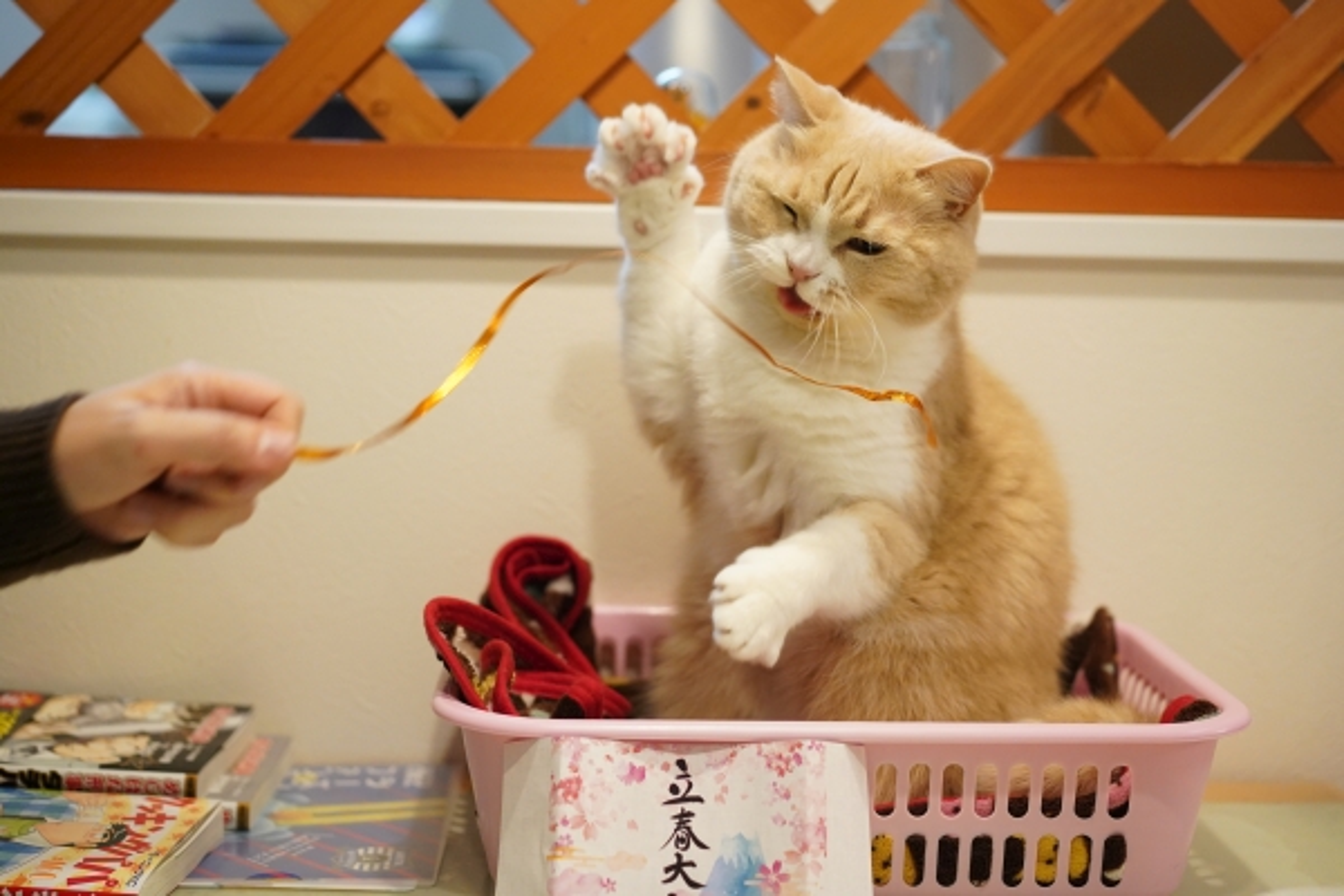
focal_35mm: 55
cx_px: 672
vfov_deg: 24.6
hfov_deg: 36.2
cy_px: 448
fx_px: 2053
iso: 4000
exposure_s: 1/400
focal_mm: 55
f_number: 2.5
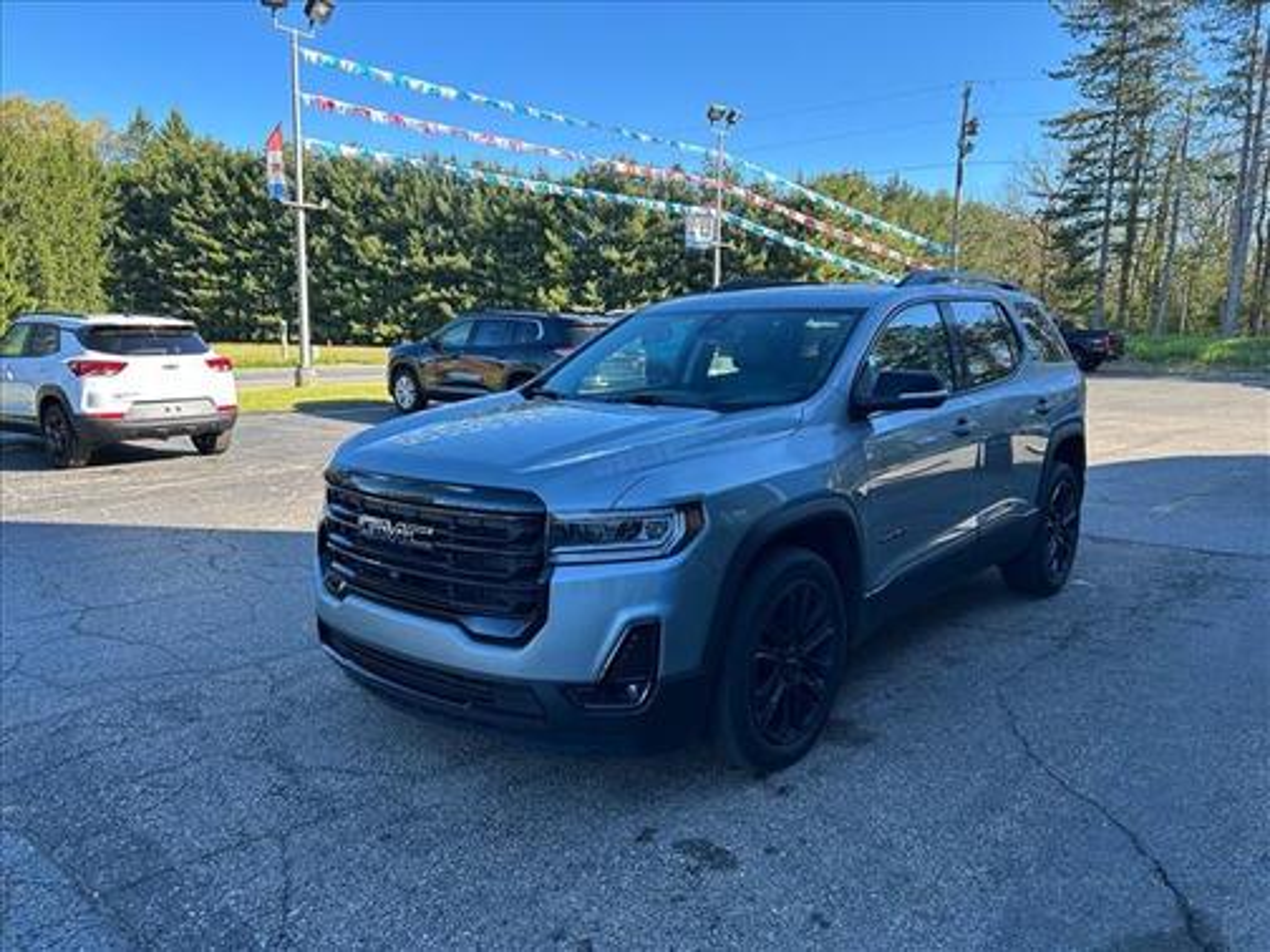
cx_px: 635
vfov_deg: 53.1
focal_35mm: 26
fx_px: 954
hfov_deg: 67.3
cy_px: 476
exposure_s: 1/581
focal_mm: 5.7
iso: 50
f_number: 1.5
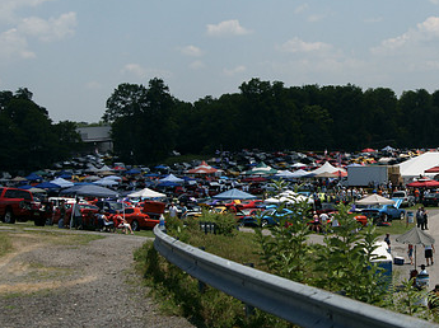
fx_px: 861
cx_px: 356
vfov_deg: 21.6
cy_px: 176
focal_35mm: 68
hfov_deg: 28.0
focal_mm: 28
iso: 400
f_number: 4
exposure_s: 1/8000
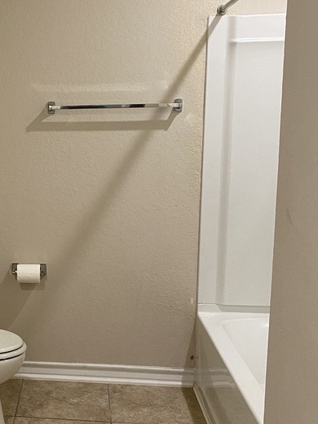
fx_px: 650
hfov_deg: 26.0
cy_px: 222
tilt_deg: -8.5
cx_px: -3
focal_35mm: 53
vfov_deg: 36.2
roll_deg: +0.1
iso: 100
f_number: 1.8
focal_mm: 4.25
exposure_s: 1/60
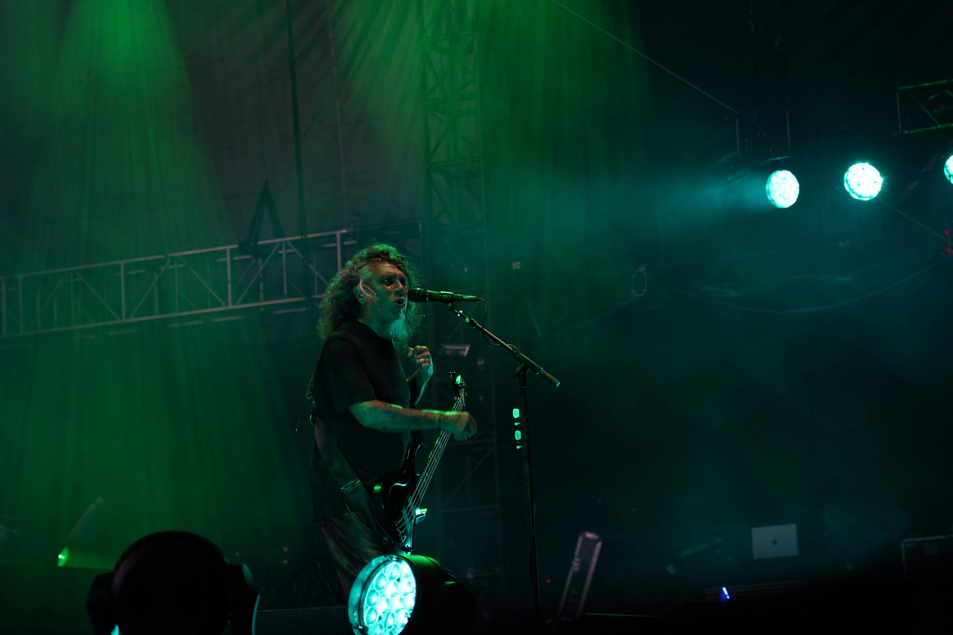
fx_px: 2779
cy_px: 318
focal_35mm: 105
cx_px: 476
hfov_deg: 19.5
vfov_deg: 13.0
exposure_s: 1/125
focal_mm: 105
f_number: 4
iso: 320
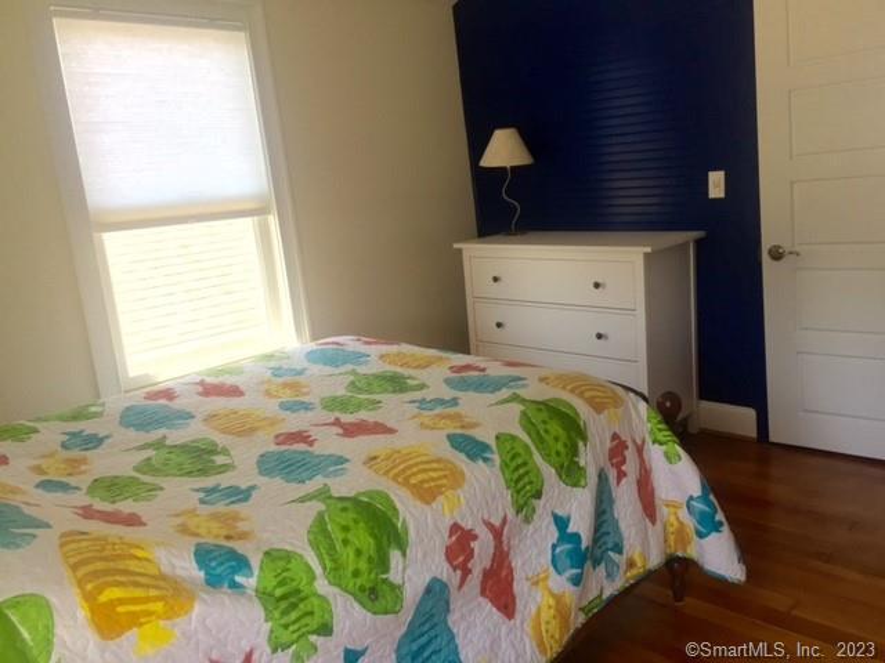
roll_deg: +4.9
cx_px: 442
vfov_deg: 48.2
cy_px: 332
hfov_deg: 61.7
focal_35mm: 29
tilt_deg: -9.4
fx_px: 741
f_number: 2.2
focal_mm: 4.15
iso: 50
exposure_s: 1/120
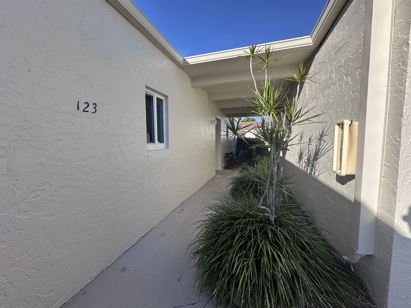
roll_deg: +0.3
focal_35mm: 14
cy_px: 154
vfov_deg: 85.7
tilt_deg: -4.5
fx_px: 166
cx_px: 206
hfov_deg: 102.1
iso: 40
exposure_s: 1/720
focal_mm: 2.22
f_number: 2.2
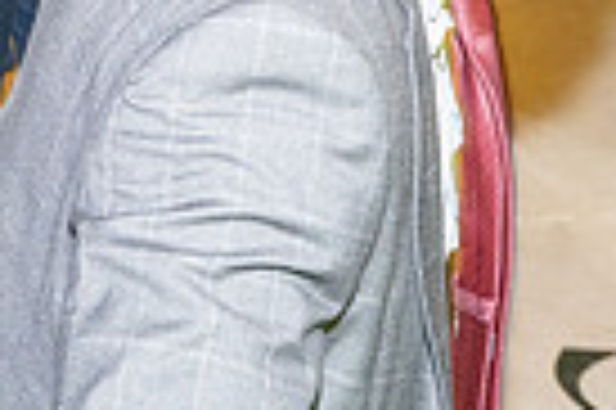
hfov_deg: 16.3
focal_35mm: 119
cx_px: -171
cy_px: -282
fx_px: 2034
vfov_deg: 10.9
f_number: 5
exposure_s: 1/80
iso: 2500
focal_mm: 28
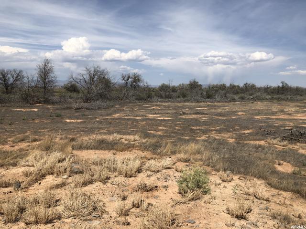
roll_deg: -0.4
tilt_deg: -4.4
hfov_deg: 63.4
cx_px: 153
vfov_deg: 49.7
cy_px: 114
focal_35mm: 28
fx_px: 248
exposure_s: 1/3436
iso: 20
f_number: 1.8
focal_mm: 4
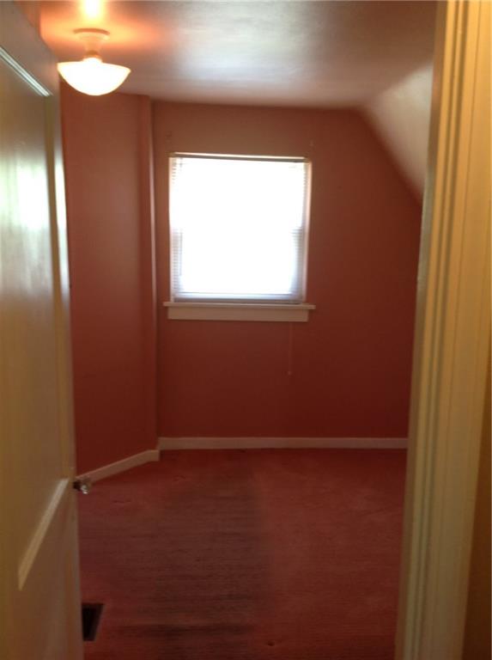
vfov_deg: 52.7
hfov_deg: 40.6
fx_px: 666
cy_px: 330
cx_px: 246
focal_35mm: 35
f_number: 2.4
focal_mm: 4.28
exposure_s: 1/15
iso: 50
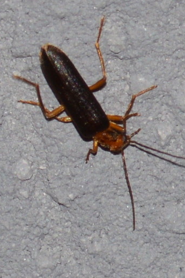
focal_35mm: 185
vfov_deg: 11.1
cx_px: 98
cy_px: 123
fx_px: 1429
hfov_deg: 7.4
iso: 100
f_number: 13
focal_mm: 100
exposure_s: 1/200
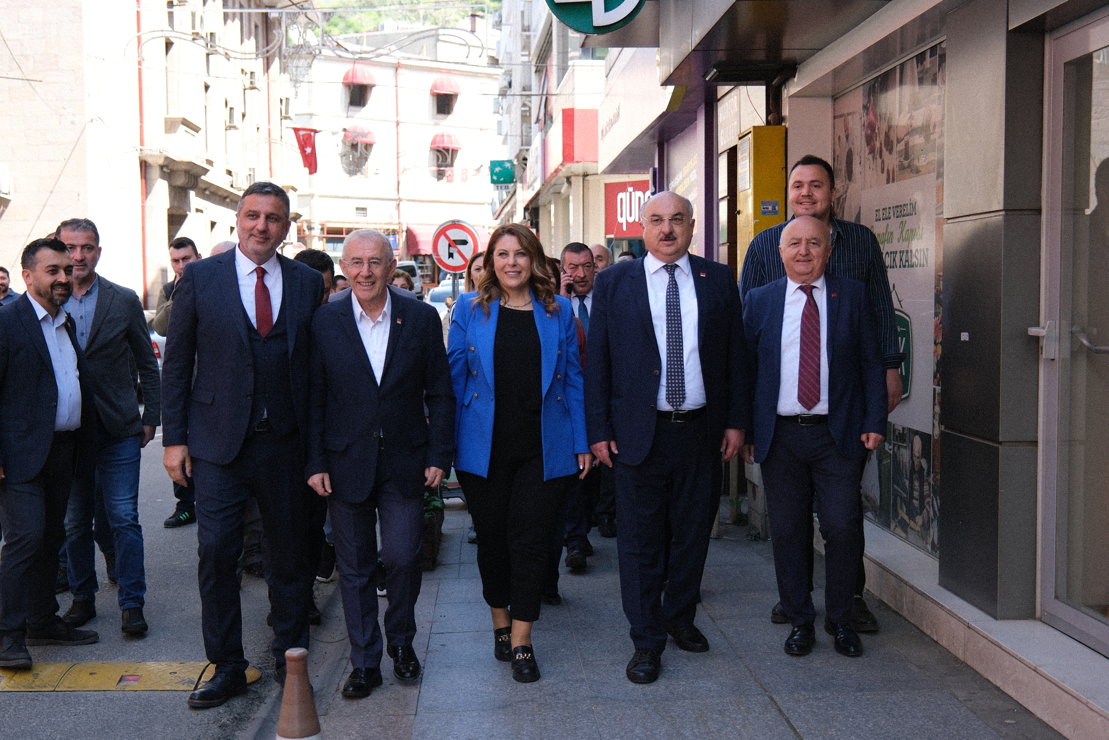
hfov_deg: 43.6
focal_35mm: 45
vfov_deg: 29.9
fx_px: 1386
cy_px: 370
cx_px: 554
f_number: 2.8
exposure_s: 1/250
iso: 160
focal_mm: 30.2
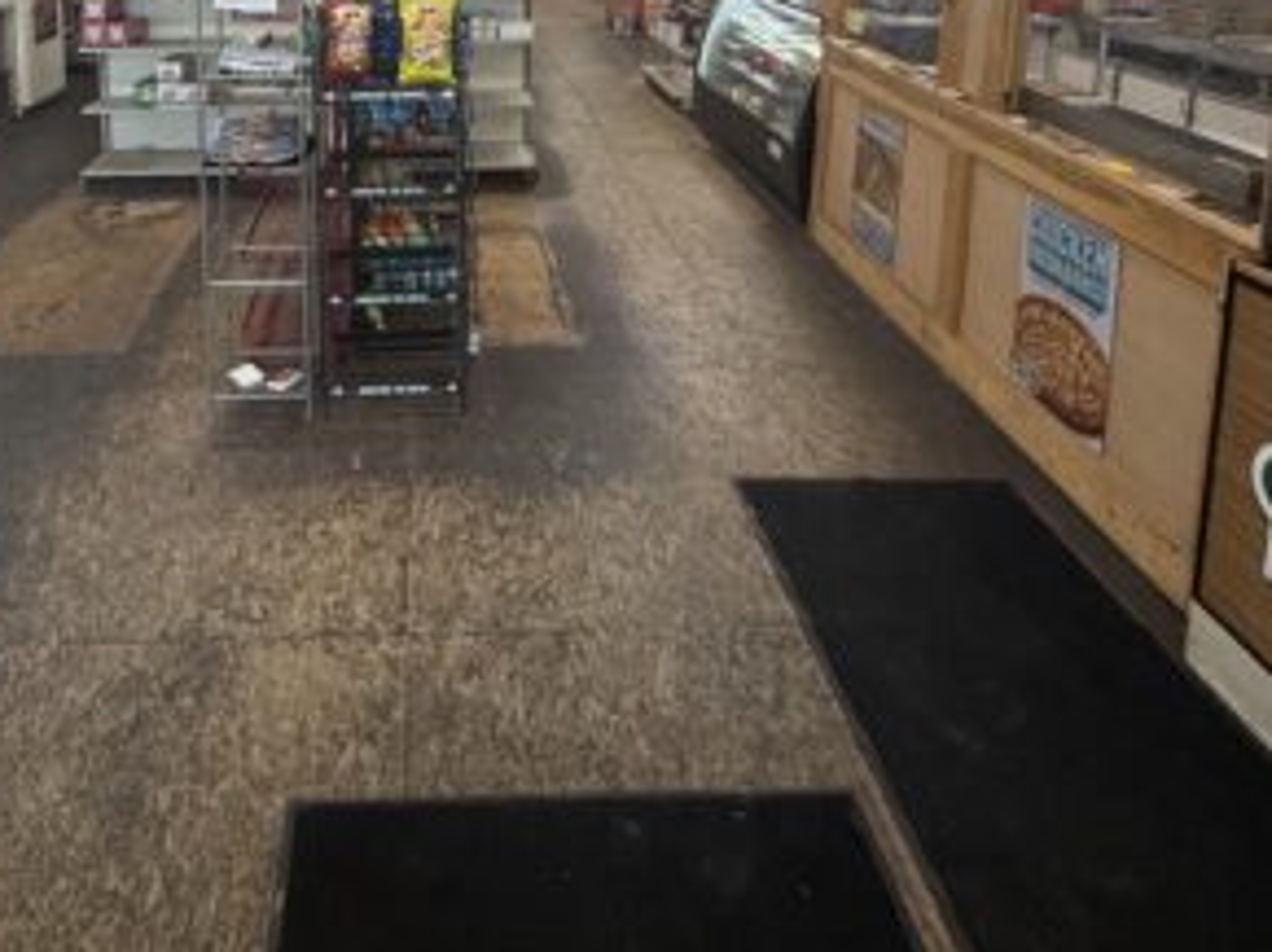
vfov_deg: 42.2
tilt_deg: -6.4
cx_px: 482
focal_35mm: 29
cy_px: 18
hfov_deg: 60.9
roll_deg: -0.2
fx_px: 1065
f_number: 2.2
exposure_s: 1/120
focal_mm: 2.22
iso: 400
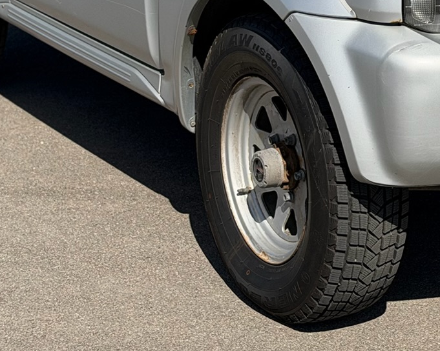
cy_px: -68
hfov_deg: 13.5
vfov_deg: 10.8
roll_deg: +0.8
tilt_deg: -11.1
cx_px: 398
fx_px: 1835
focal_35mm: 141
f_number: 1.78
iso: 64
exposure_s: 1/6024
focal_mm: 6.76
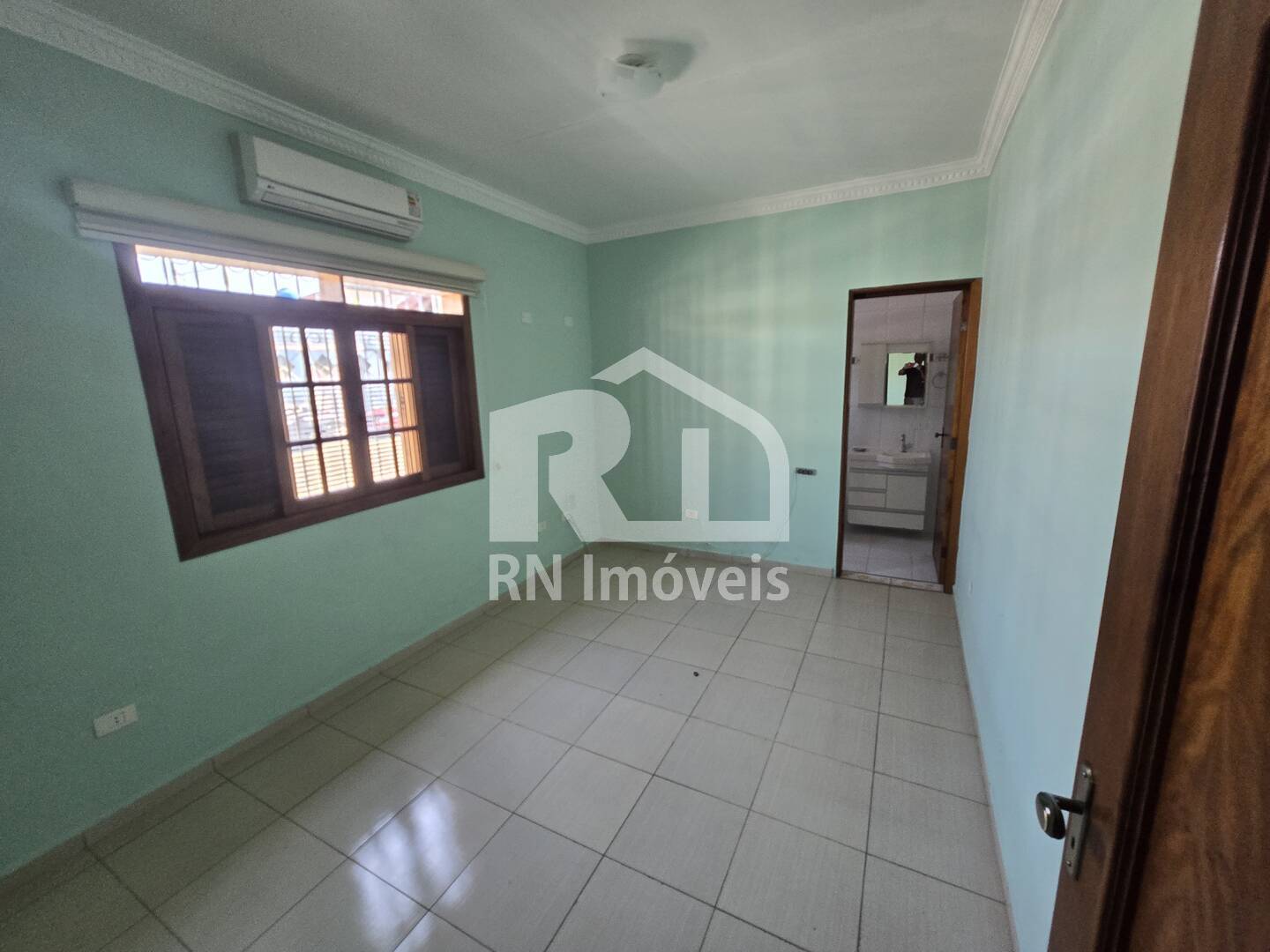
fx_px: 477
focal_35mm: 13
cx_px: 635
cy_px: 476
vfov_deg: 89.9
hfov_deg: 106.2
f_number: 2.2
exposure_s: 1/100
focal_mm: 2.2
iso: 320
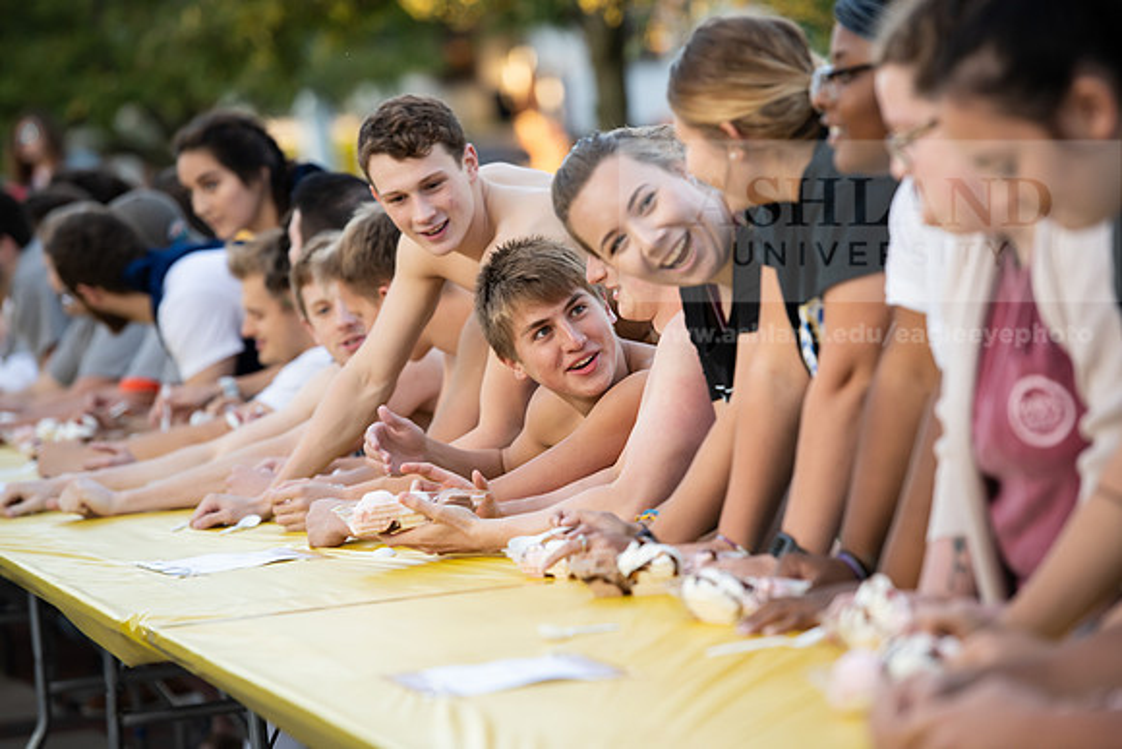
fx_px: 5611
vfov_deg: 7.6
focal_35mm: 180
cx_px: 561
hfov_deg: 11.4
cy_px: 374
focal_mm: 180
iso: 800
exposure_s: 1/400
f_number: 4
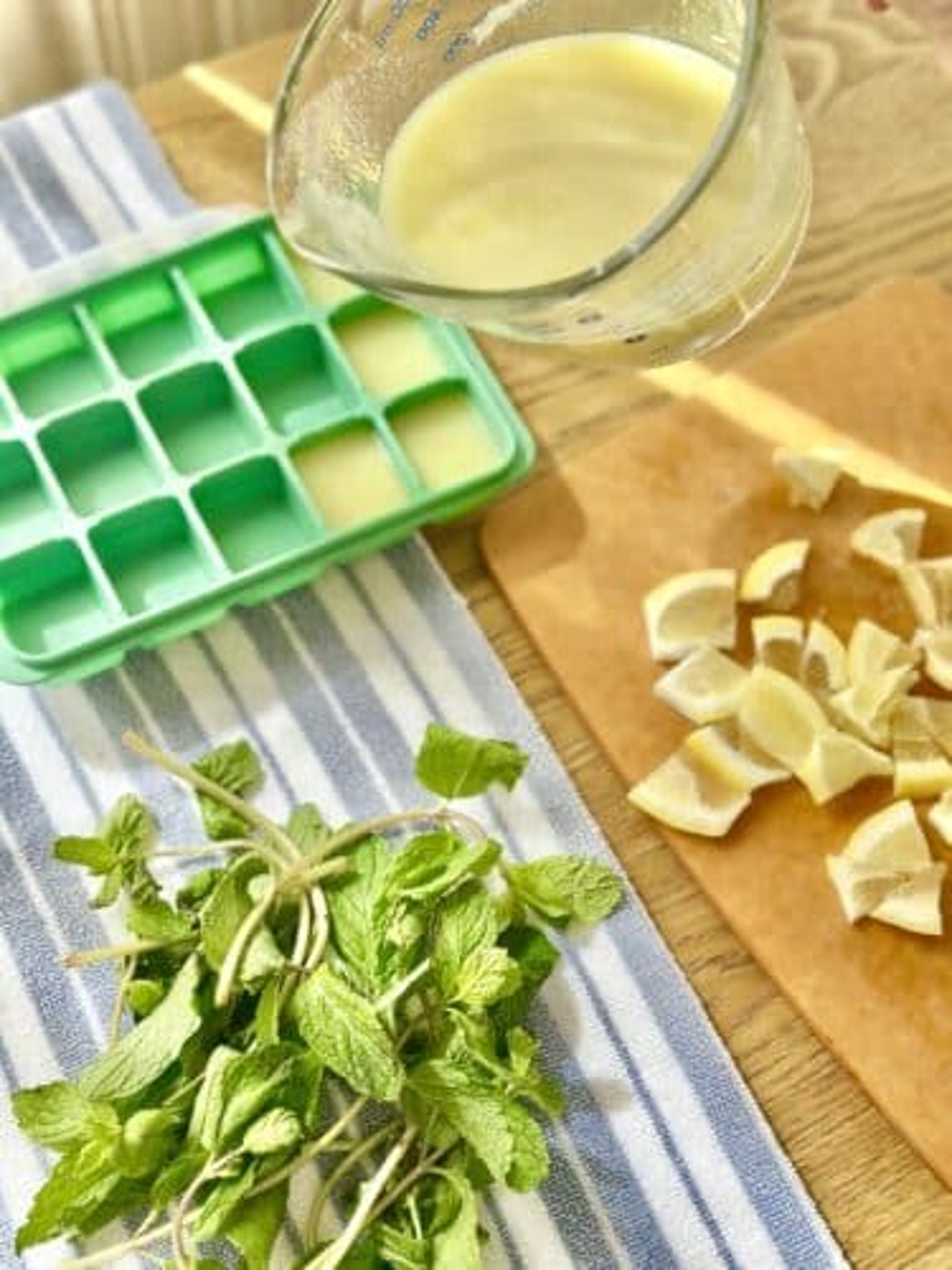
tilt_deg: -64.6
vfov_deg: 39.7
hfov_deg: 30.3
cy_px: 635
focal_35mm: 48
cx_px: 476
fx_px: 1760
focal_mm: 6.86
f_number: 1.78
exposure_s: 1/1242
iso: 80
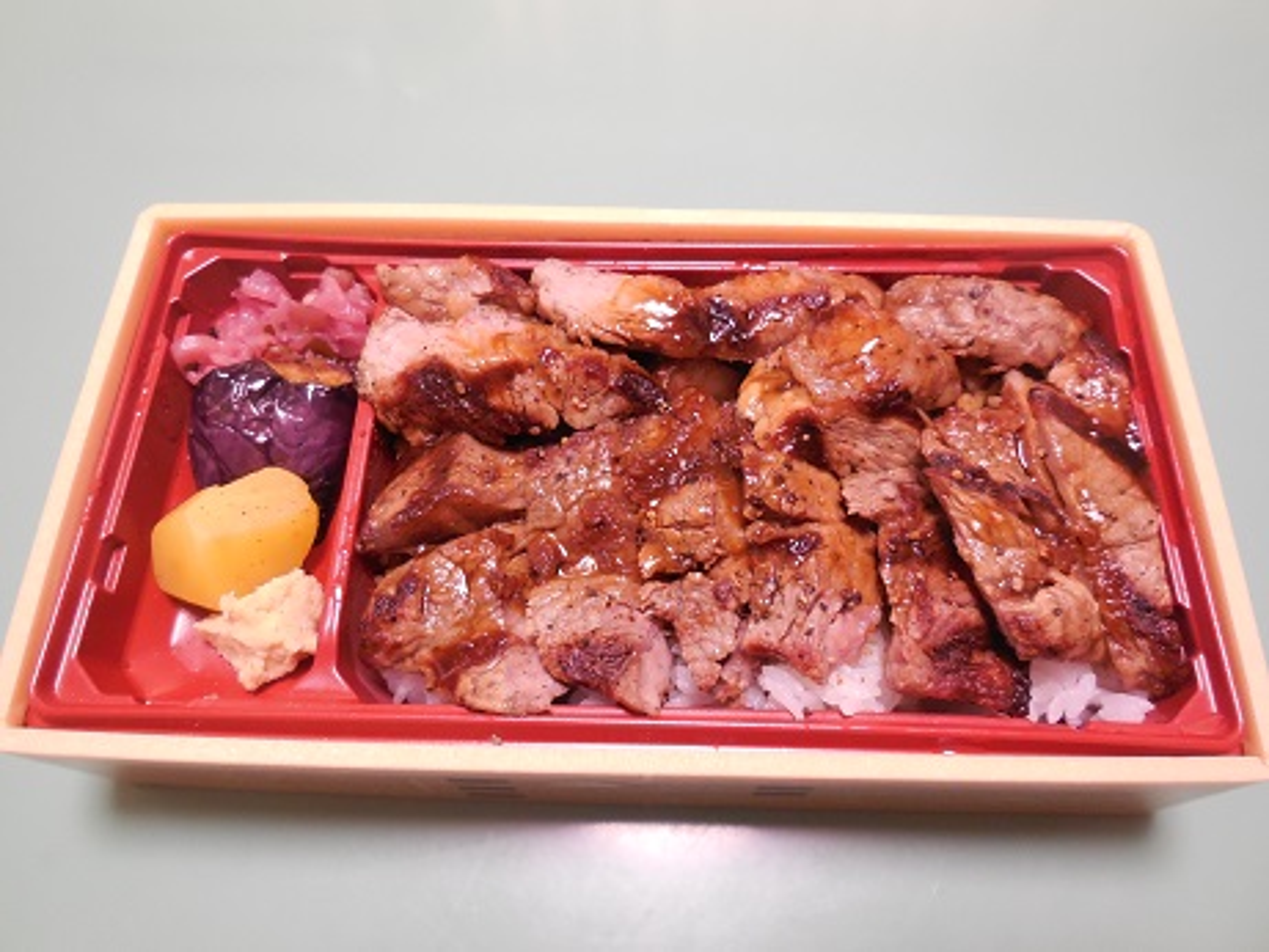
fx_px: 917
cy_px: 476
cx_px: 634
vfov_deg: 54.9
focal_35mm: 25
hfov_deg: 69.4
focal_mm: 4.5
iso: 400
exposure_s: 1/25
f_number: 3.1
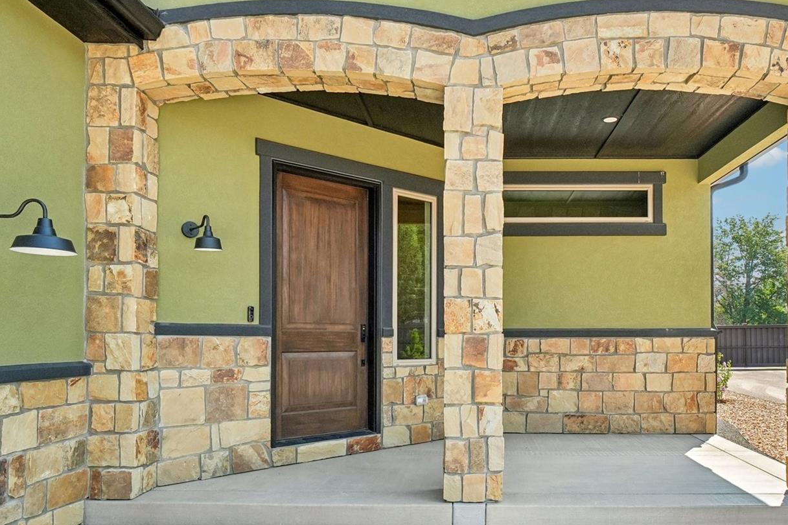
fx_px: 561
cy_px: 333
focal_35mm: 26
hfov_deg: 69.3
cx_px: 476
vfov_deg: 49.5
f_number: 8
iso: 400
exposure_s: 1/320
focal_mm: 13
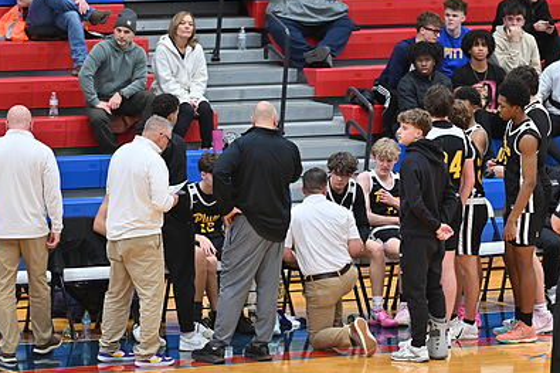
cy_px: 220
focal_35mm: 294
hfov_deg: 7.0
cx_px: 352
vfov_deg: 4.7
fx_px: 4571
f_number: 4
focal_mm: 200
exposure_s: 1/200
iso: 1400
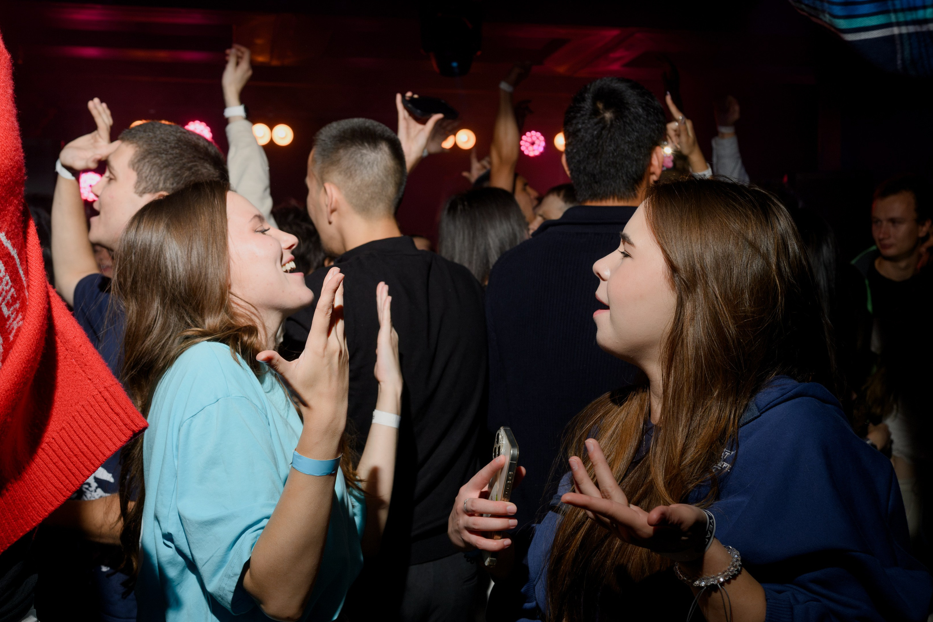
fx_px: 1114
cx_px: 447
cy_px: 359
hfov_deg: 45.4
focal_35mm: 43
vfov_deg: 31.1
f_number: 6.3
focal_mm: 35
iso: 400
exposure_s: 1/160
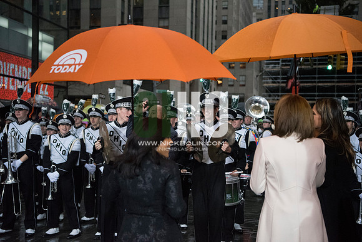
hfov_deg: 39.6
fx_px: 503
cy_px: 121
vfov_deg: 27.0
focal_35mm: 50
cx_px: 181
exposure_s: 1/4000
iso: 10000
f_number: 2.8
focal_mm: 50
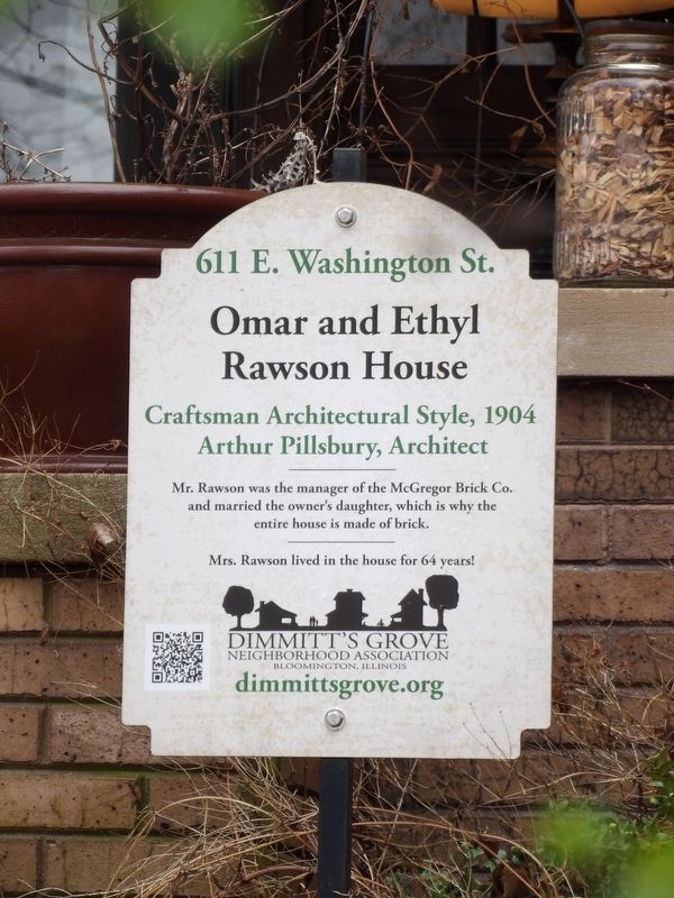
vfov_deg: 4.8
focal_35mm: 409
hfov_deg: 3.6
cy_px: 449
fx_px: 10618
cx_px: 337
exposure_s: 1/78
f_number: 4.2
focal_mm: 73.3
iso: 200
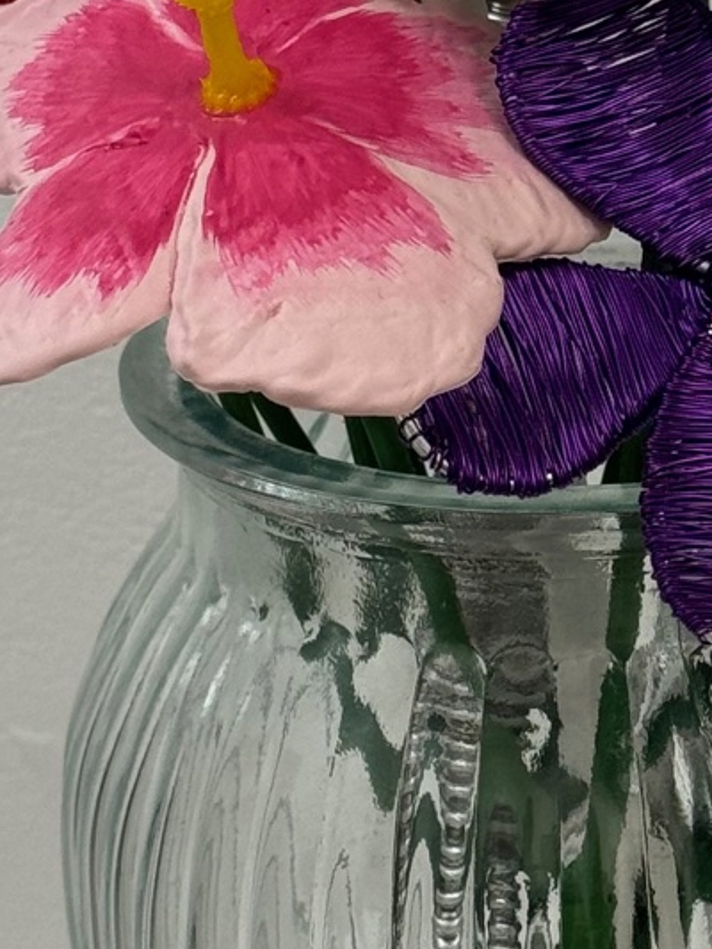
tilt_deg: -23.4
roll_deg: +0.7
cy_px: 637
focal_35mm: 173
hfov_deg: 8.5
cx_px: 694
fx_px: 4743
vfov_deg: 11.4
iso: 64
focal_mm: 6.76
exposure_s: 1/50
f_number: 1.78
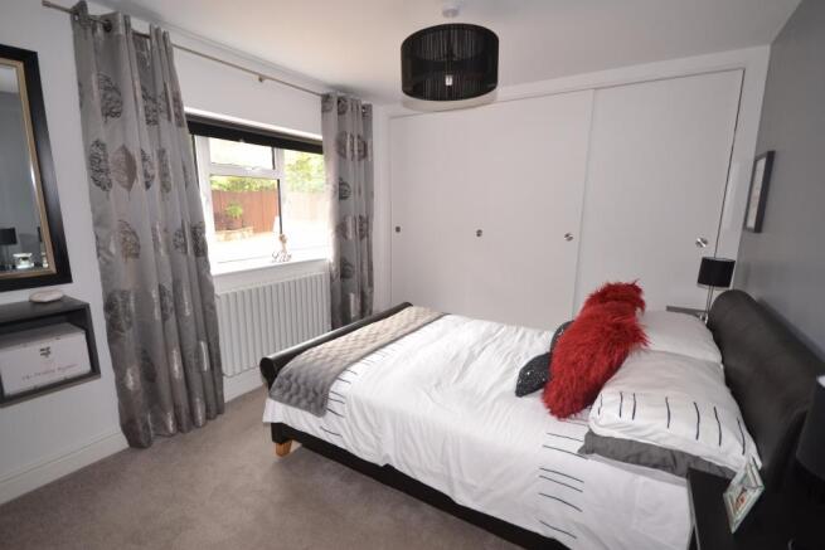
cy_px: 275
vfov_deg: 72.1
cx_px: 412
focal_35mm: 16
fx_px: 378
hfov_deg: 95.0
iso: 560
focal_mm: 11
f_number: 4.2
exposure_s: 1/60
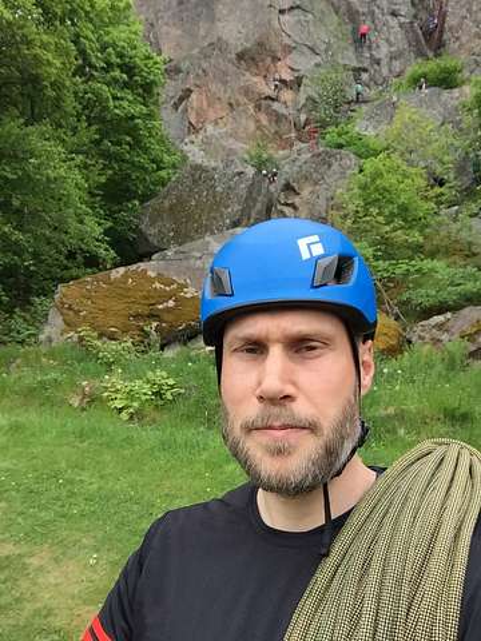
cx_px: 240
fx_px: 574
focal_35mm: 31
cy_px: 320
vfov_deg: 58.4
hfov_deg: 45.4
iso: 32
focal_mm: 2.65
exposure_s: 1/641
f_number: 2.2
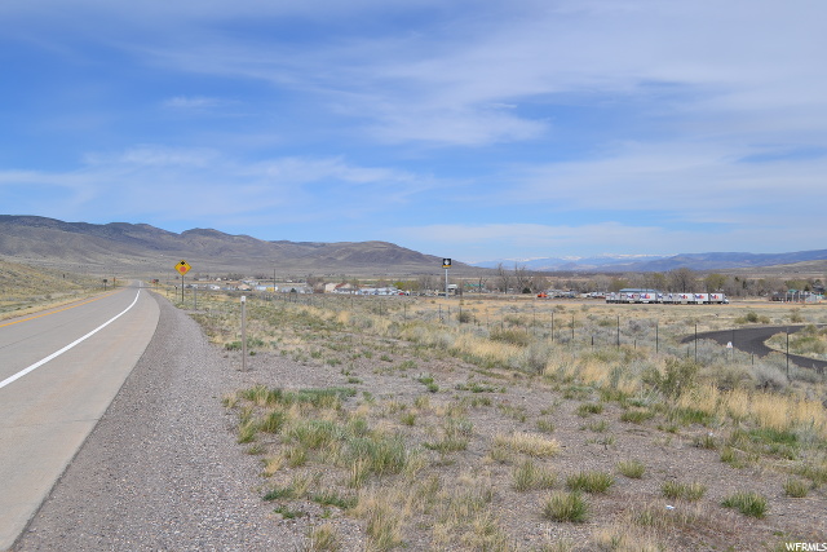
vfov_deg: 40.0
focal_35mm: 33
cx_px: 414
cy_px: 276
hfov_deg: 57.2
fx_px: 758
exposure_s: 1/500
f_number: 8
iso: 100
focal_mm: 22
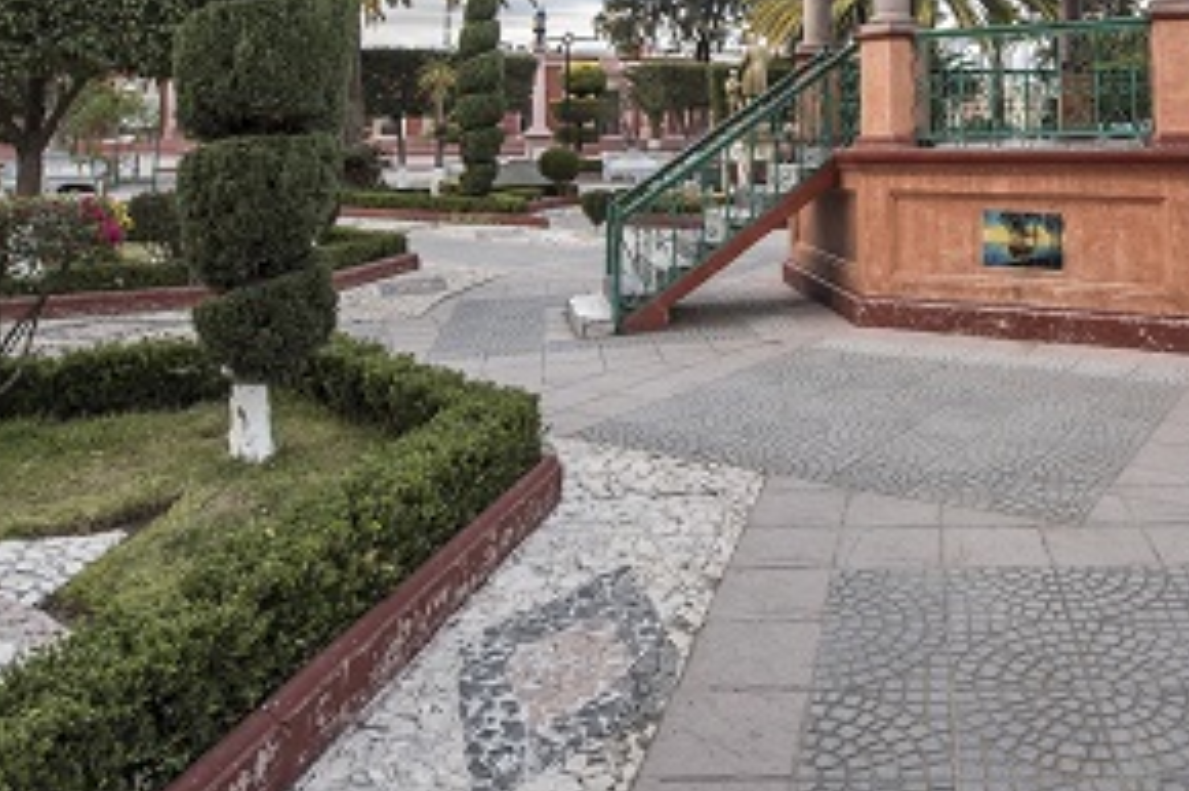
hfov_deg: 59.9
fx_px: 957
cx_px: 906
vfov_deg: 40.6
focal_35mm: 29
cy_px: 45
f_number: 6.3
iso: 100
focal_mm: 14
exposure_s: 1/60
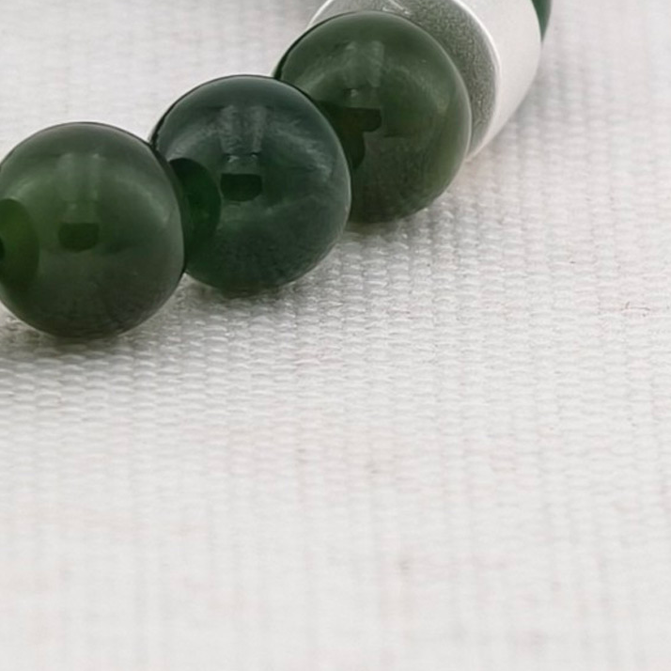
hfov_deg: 17.2
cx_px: 336
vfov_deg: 17.2
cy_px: 366
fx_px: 2215
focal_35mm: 101
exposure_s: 1/189
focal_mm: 22.48
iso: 50
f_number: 16
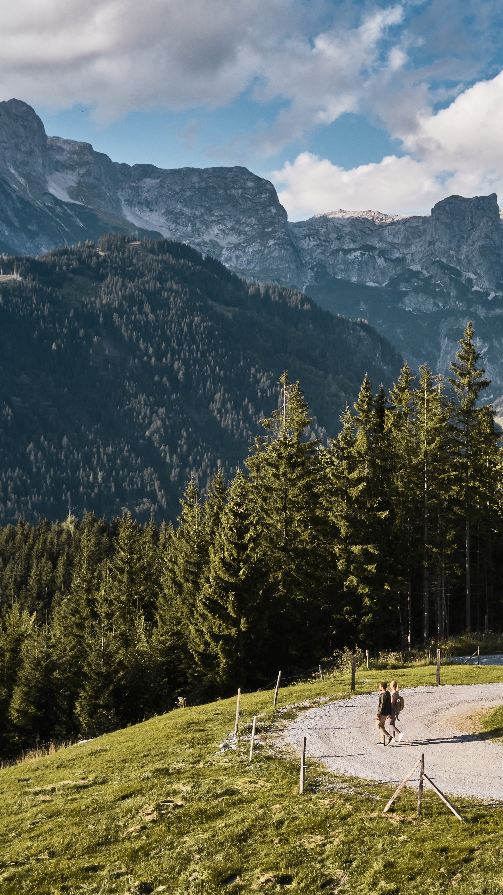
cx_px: 457
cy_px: 440
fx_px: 1067
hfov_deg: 25.7
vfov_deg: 45.5
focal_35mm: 45
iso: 100
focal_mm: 10.26
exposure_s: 1/240
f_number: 8
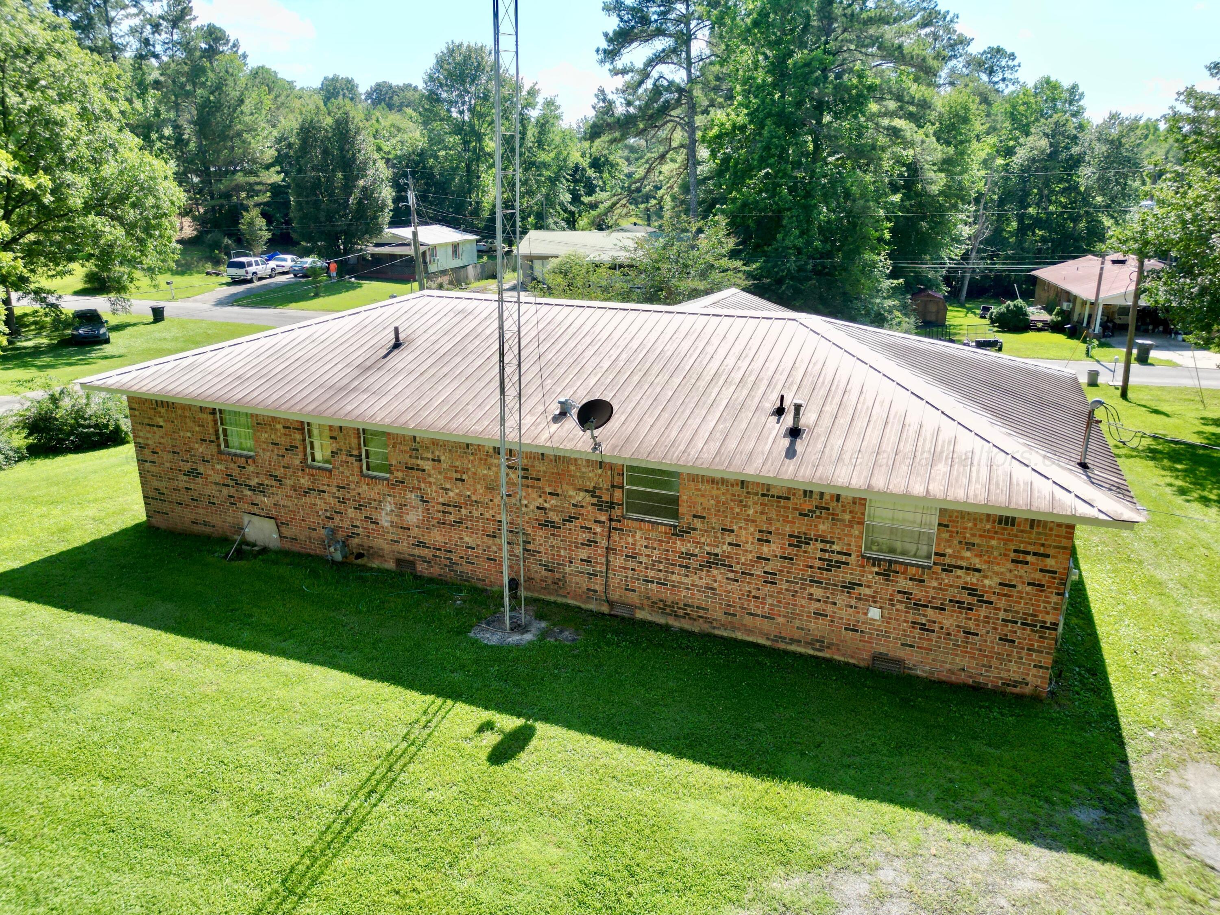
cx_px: 610
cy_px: 458
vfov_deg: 56.8
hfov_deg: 71.6
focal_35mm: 24
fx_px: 846
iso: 100
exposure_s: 1/1600
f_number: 1.7
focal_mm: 6.72
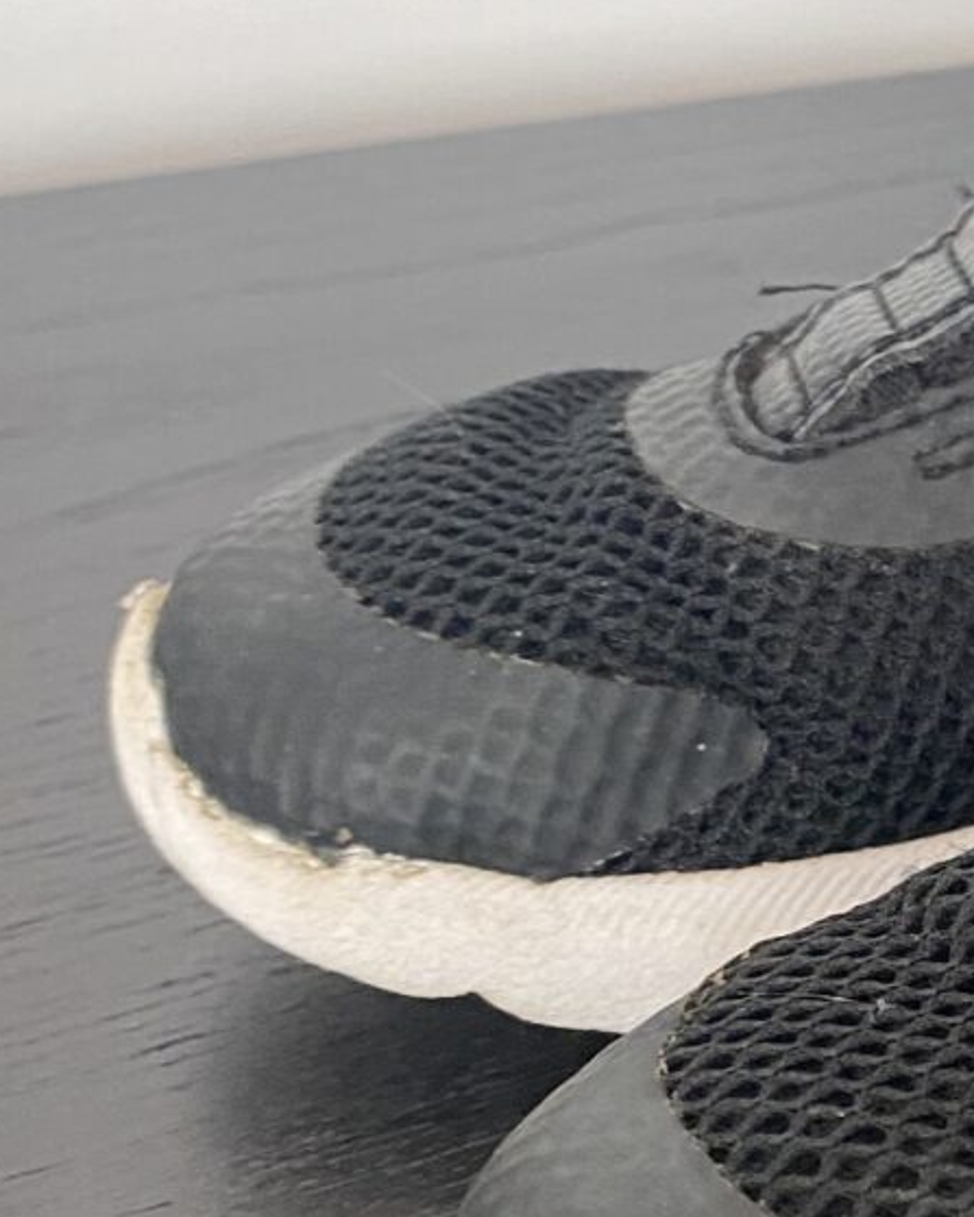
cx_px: 1608
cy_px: 681
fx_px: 3352
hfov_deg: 14.9
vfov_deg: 20.6
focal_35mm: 93
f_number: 1.8
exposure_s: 1/60
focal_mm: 4.25
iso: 160
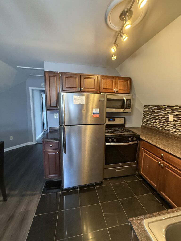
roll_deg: -1.4
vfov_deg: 102.1
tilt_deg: -5.4
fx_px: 98
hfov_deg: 85.7
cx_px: 90
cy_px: 120
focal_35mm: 14
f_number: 2.2
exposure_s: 1/60
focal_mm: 2.22
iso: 500
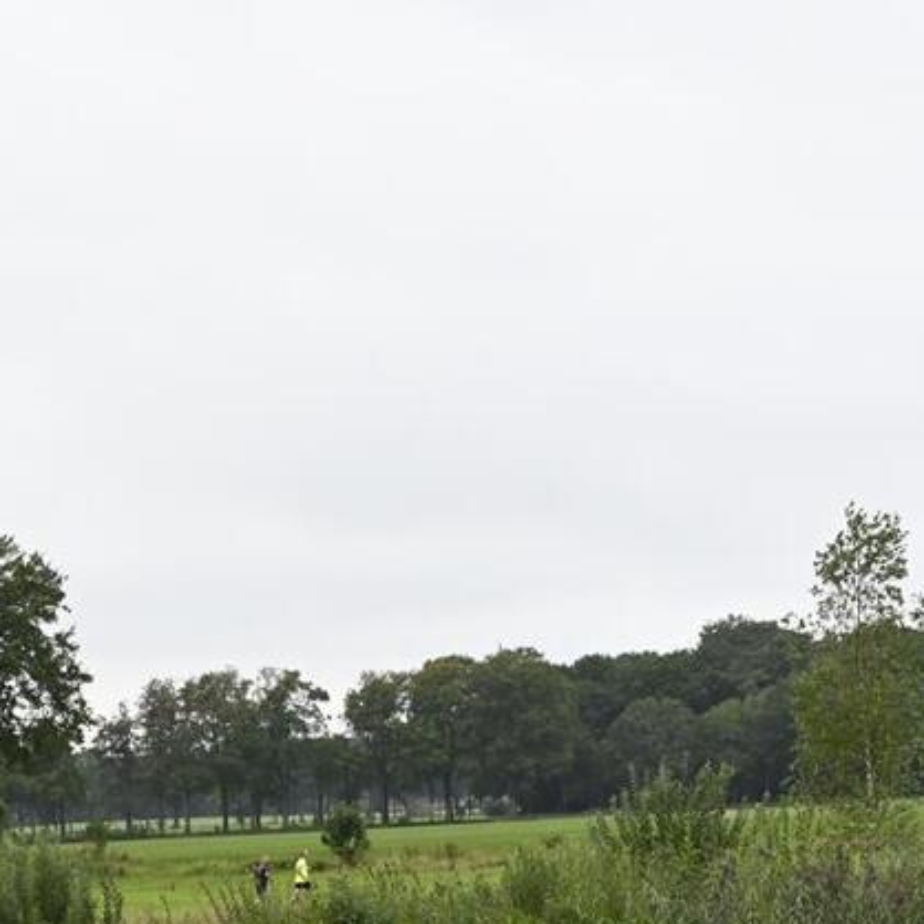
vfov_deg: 12.3
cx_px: 634
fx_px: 4258
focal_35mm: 141
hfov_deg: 12.4
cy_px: 726
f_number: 5.6
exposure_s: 1/320
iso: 400
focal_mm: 70
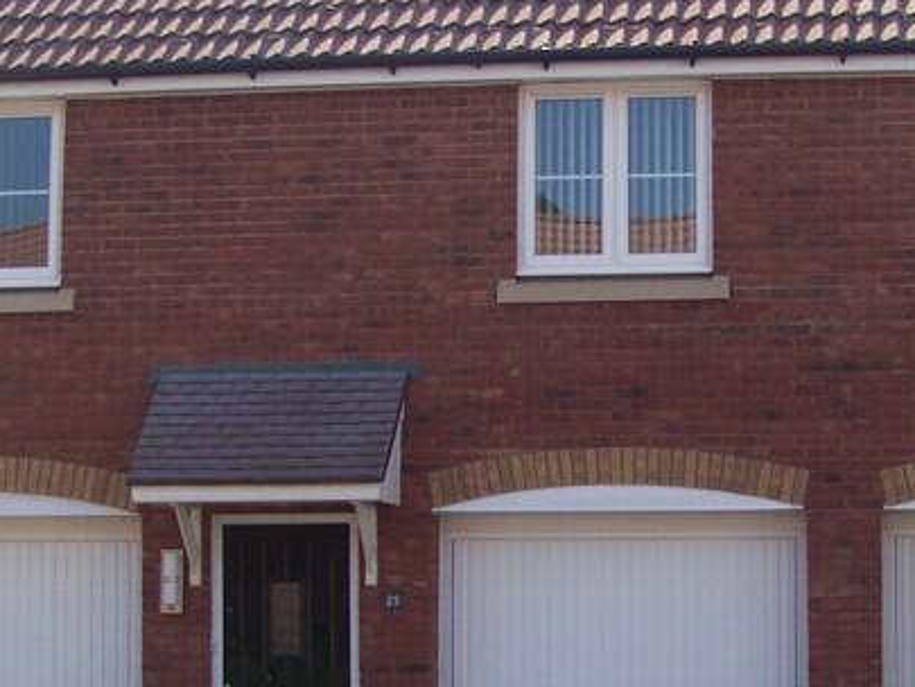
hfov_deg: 21.4
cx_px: 685
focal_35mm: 91
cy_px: 416
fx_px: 2406
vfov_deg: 16.2
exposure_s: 1/400
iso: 64
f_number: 3.2
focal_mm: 5.85
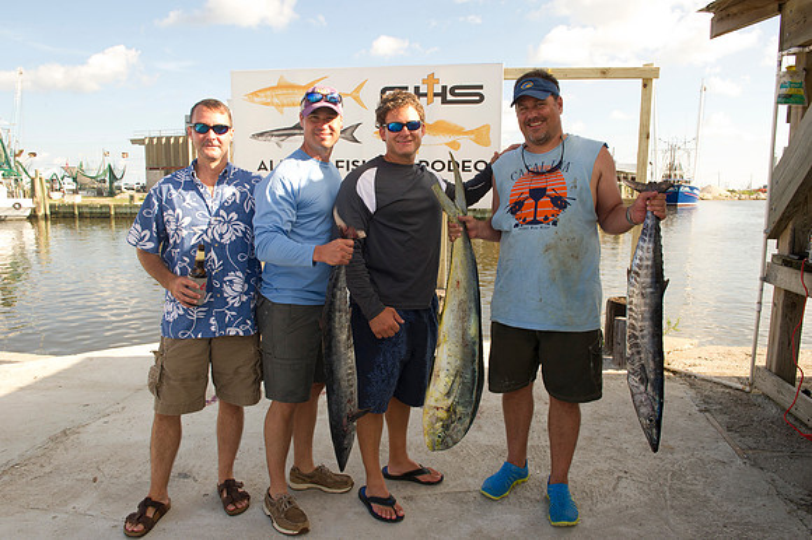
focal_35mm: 26
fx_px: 586
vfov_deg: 49.5
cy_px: 270
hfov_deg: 69.4
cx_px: 406
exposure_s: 1/160
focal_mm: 26
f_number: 11
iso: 400
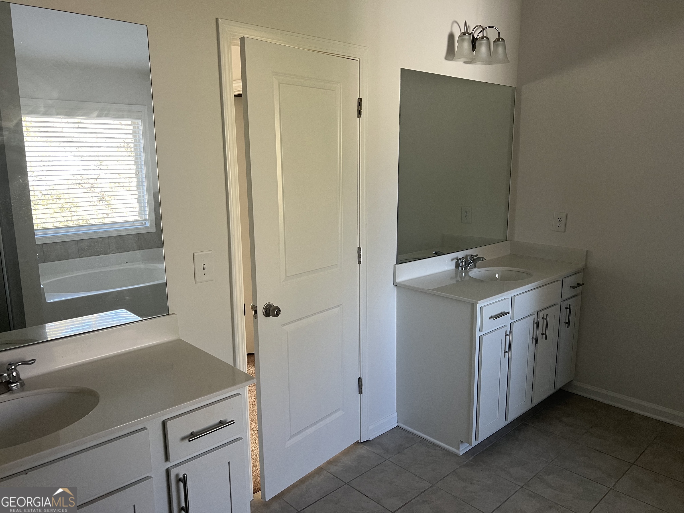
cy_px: 256
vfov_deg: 53.1
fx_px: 514
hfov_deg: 67.3
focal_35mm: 26
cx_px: 342
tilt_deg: -11.2
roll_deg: +0.6
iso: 125
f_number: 1.5
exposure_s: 1/89
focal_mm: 5.7
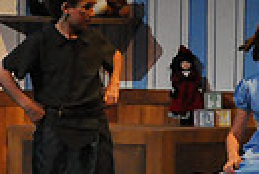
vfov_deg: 8.0
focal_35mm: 172
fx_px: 1240
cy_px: 96
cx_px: 184
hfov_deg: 11.9
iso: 3200
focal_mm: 26
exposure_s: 1/160
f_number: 4.2
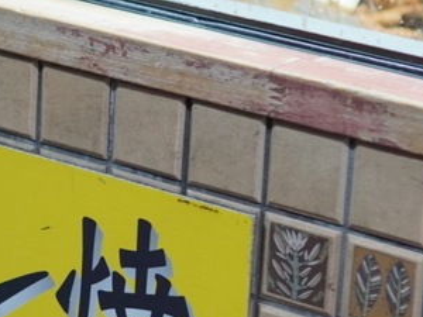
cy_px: 396
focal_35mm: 202
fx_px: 2467
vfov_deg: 7.3
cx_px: -18
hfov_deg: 9.7
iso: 1000
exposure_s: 1/60
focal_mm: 35
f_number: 2.5
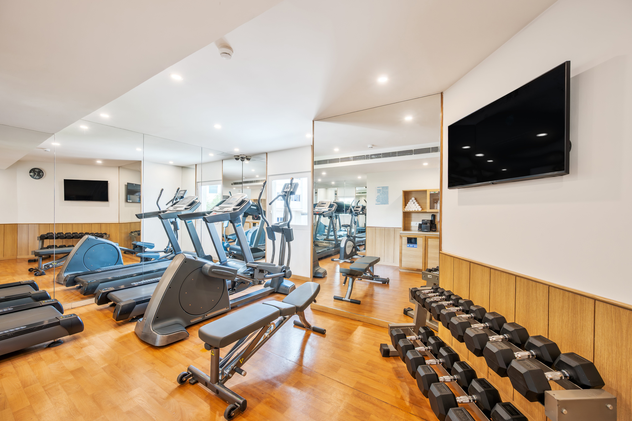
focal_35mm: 14
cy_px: 210
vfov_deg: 81.2
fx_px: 246
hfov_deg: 104.3
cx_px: 316
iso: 400
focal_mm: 14
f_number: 8
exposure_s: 1/6
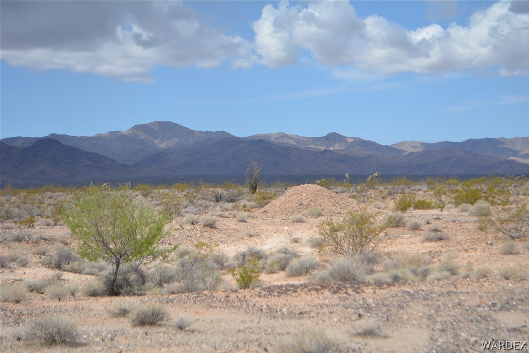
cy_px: 176
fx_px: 1213
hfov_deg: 24.6
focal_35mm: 82
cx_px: 264
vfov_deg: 16.6
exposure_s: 1/1600
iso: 400
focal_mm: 55
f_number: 7.1
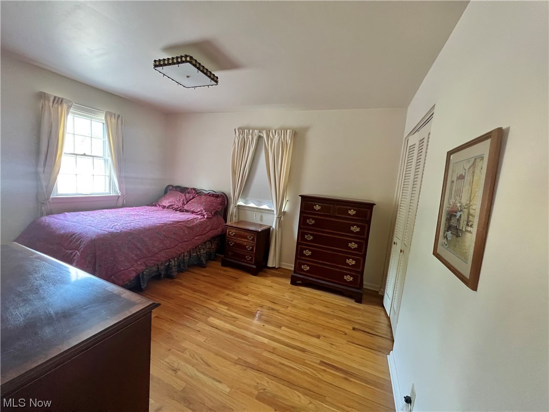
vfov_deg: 89.9
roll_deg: -4.9
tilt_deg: -7.0
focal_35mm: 13
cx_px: 274
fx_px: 206
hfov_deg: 106.2
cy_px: 206
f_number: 1.8
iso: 640
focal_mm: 1.57
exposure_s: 1/60
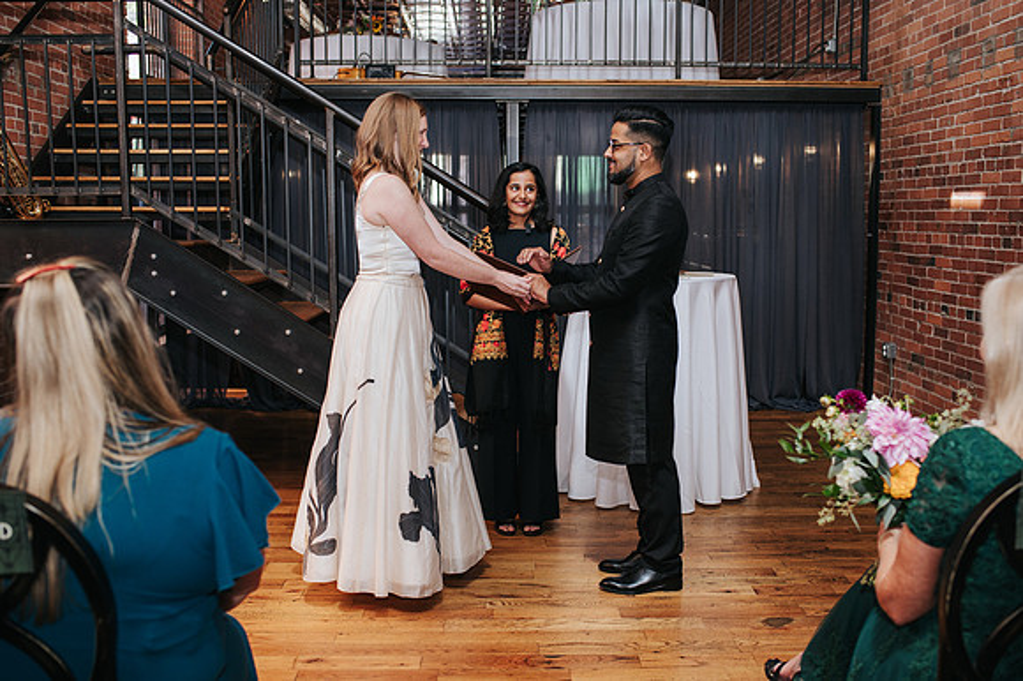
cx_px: 523
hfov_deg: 50.8
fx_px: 1078
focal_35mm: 38
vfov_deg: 35.0
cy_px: 367
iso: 800
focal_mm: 35
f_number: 3.2
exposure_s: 1/200
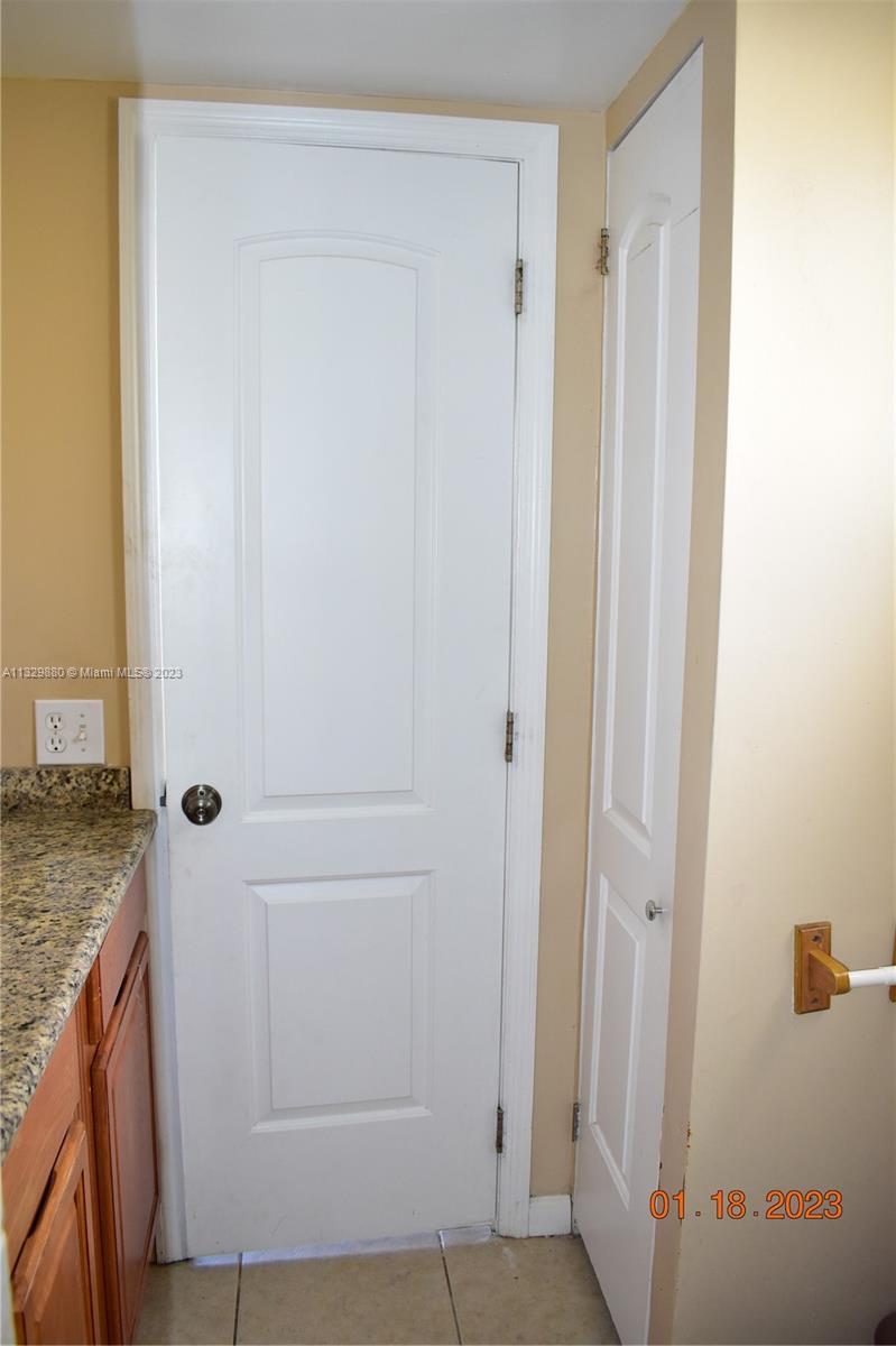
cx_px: 448
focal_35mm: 27
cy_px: 673
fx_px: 1009
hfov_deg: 47.9
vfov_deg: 67.4
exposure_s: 1/60
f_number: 4.5
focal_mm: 18
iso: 1250
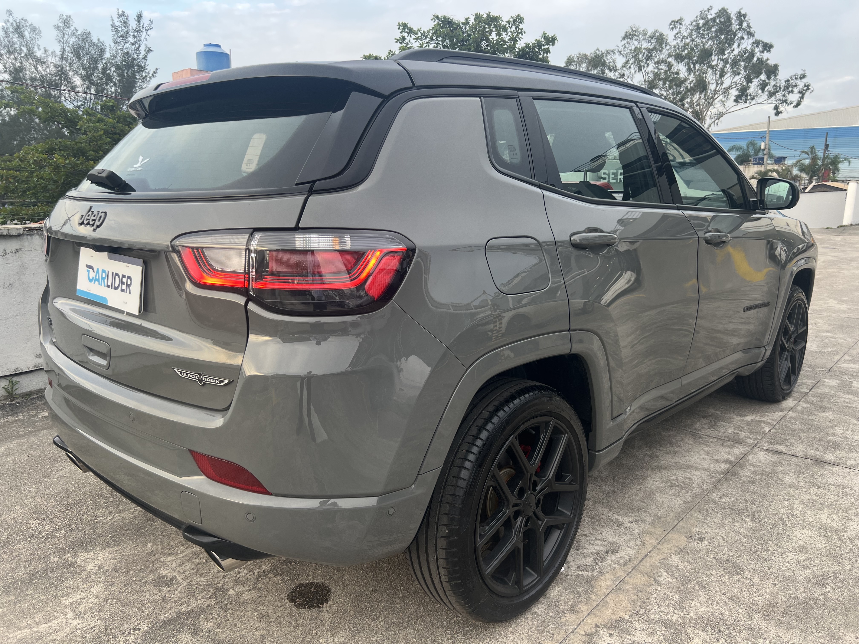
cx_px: 430
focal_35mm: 26
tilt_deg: -12.7
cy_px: 322
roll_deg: +0.5
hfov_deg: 67.3
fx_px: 645
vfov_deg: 53.1
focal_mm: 5.7
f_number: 1.5
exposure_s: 1/128
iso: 32
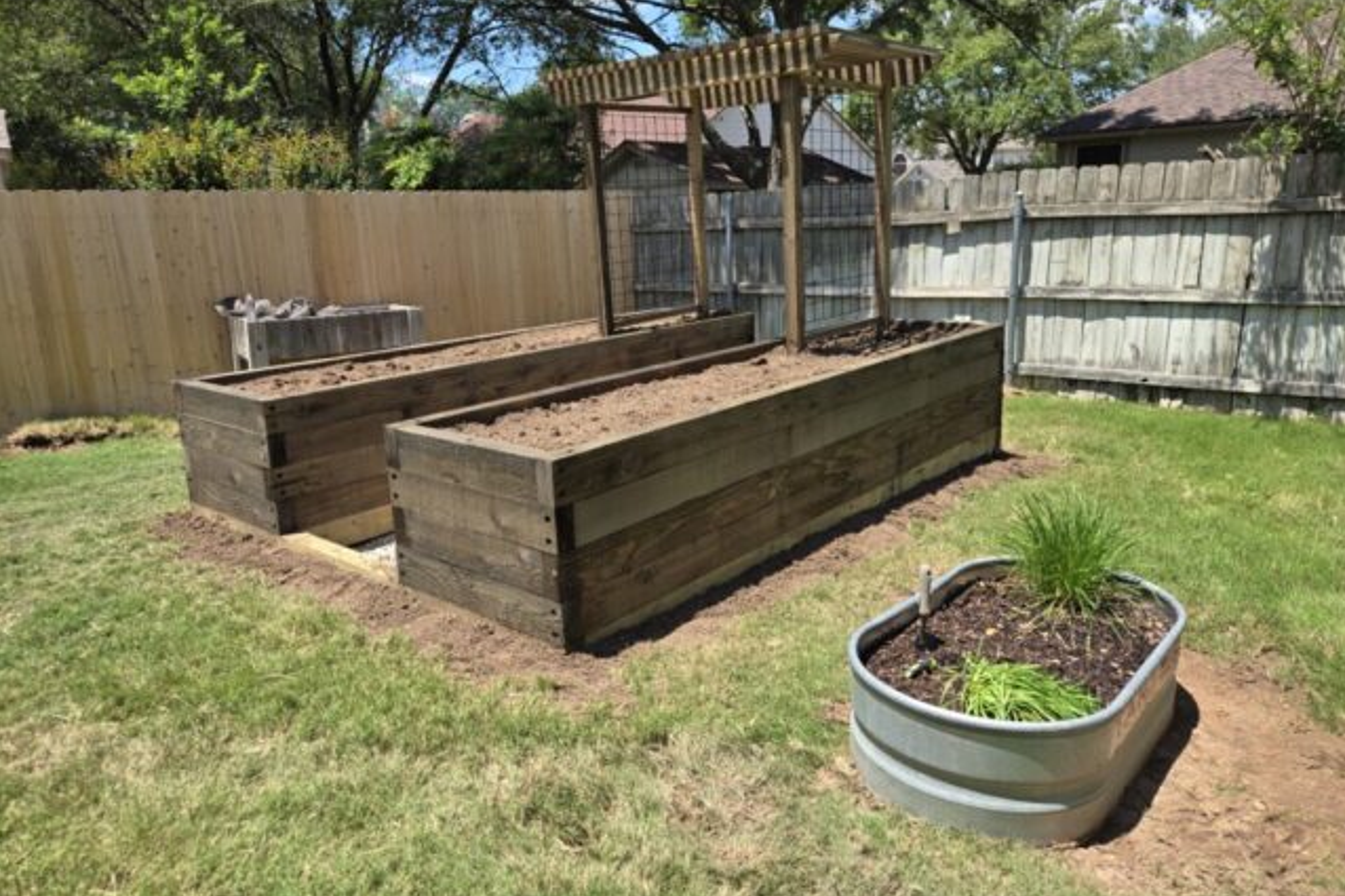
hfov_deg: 73.8
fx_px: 896
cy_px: 398
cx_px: 672
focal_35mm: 24
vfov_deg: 53.0
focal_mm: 5.4
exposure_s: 1/973
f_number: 1.8
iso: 25
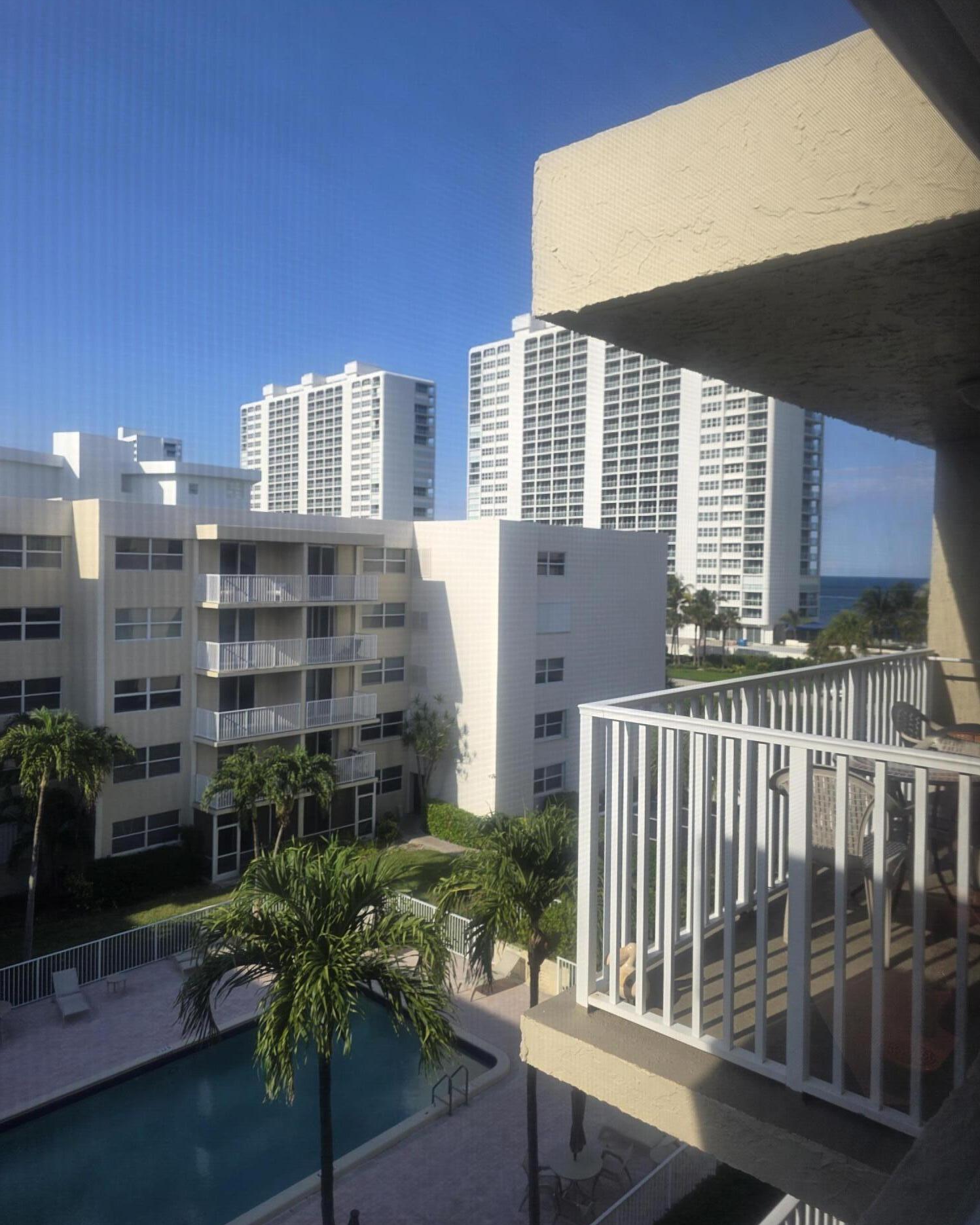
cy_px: 588
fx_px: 870
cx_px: 490
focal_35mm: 24
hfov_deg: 58.8
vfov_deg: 70.3
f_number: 1.7
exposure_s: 1/359
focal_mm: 6.3
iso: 32
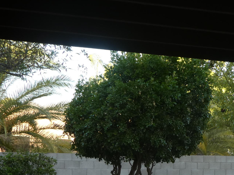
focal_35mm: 87
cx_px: 242
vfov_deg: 16.6
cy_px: 179
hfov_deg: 21.6
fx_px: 588
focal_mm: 6.7
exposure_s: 1/80
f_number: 3.7
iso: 80
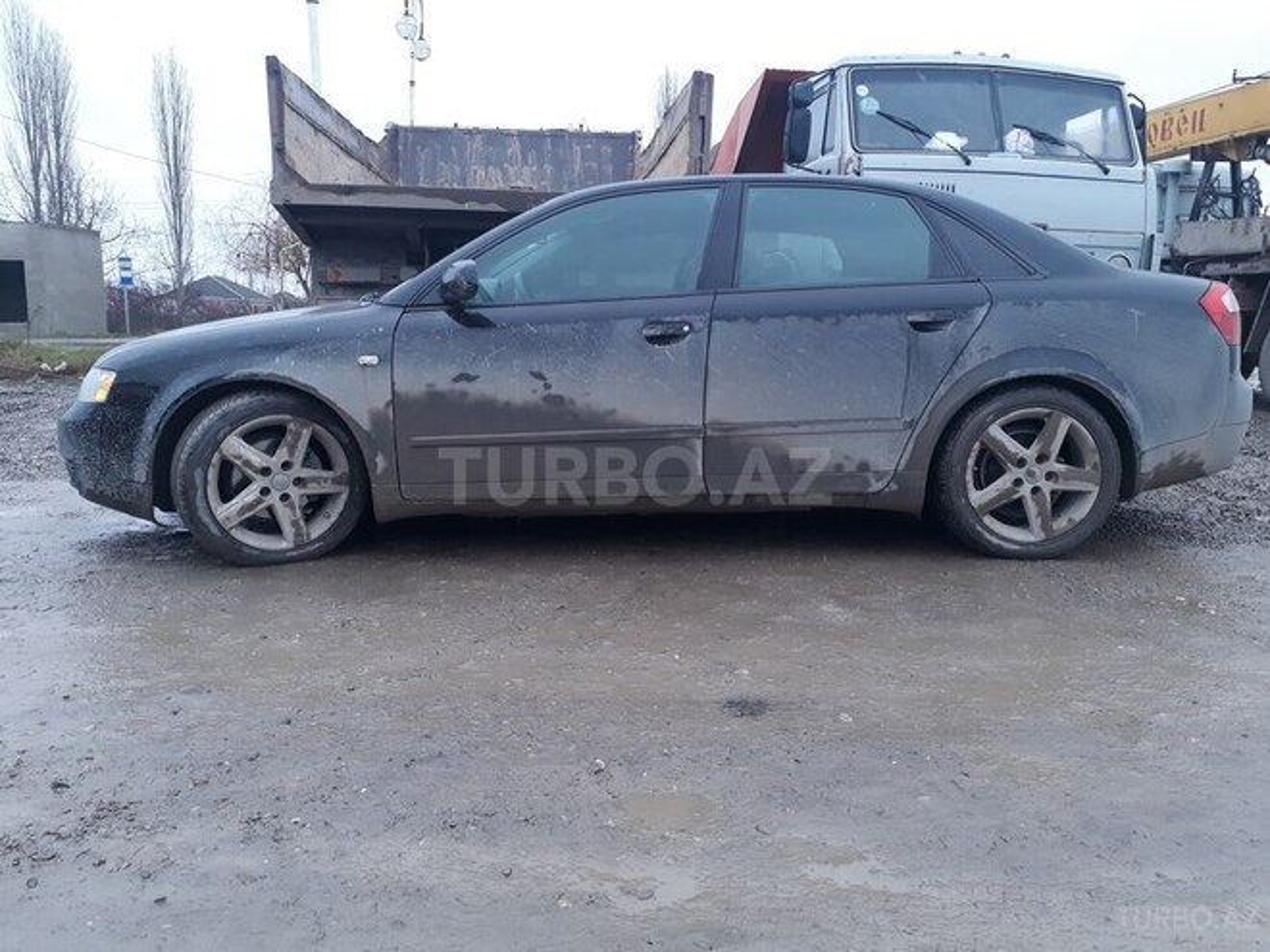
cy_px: 476
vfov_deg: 51.4
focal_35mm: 27
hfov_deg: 65.3
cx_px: 635
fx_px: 991
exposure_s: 1/100
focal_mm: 3.6
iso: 50
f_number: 1.9
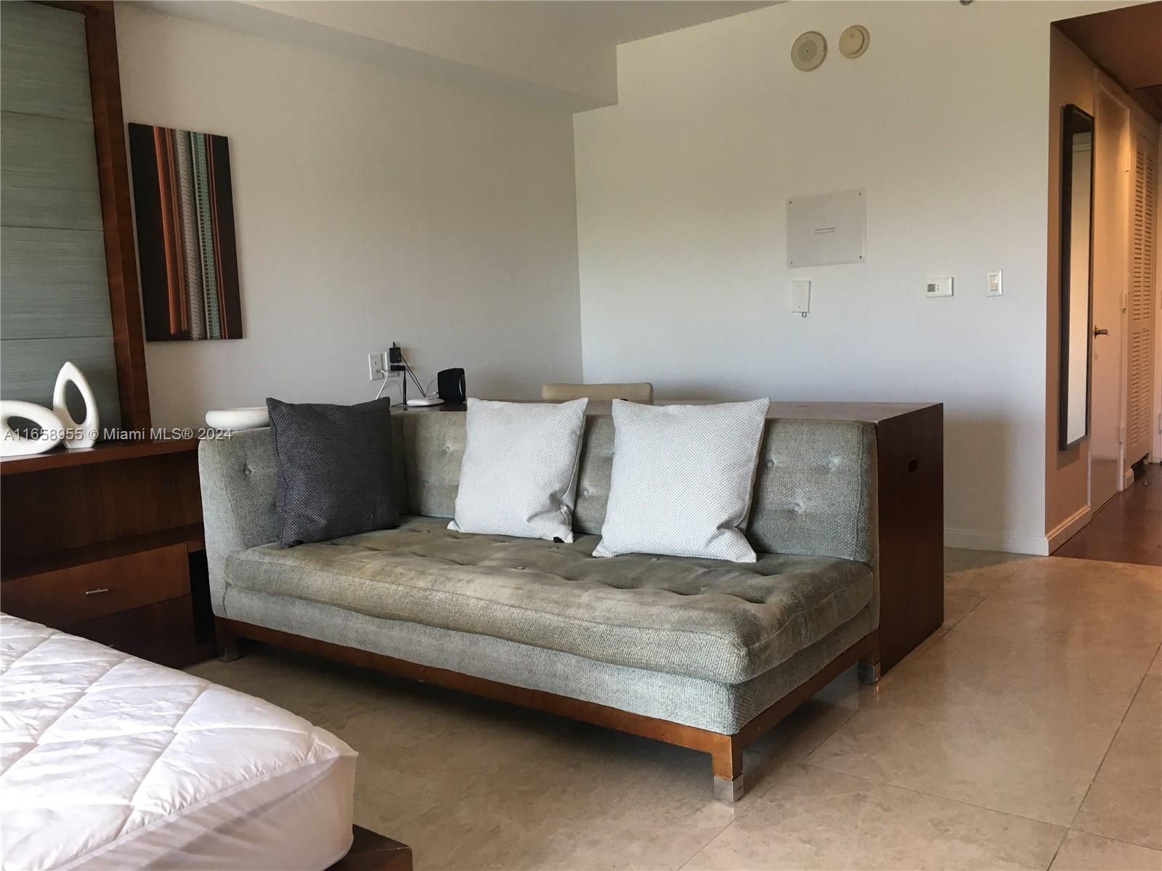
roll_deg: +2.3
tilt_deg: -6.6
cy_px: 436
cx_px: 581
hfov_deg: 61.7
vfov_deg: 48.2
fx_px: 973
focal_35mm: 29
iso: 64
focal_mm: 4.15
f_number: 2.2
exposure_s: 1/30
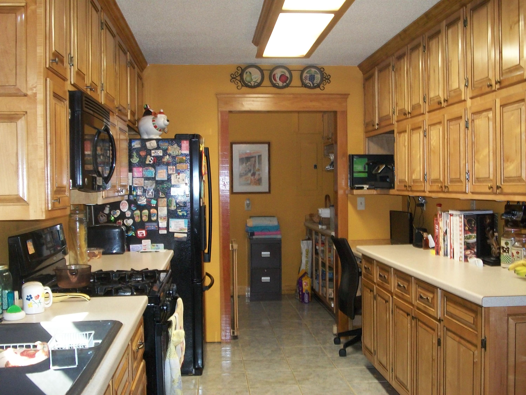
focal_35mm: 40
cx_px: 263
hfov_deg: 46.8
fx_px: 608
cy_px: 198
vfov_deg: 36.0
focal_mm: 7.1
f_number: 3.2
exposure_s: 1/40
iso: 240
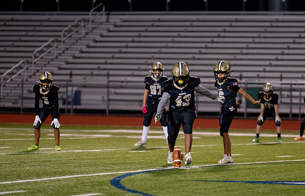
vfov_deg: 5.6
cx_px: 180
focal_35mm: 238
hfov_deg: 8.7
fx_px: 1996
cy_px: 120
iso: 5000
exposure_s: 1/1000
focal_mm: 200
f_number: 2.8
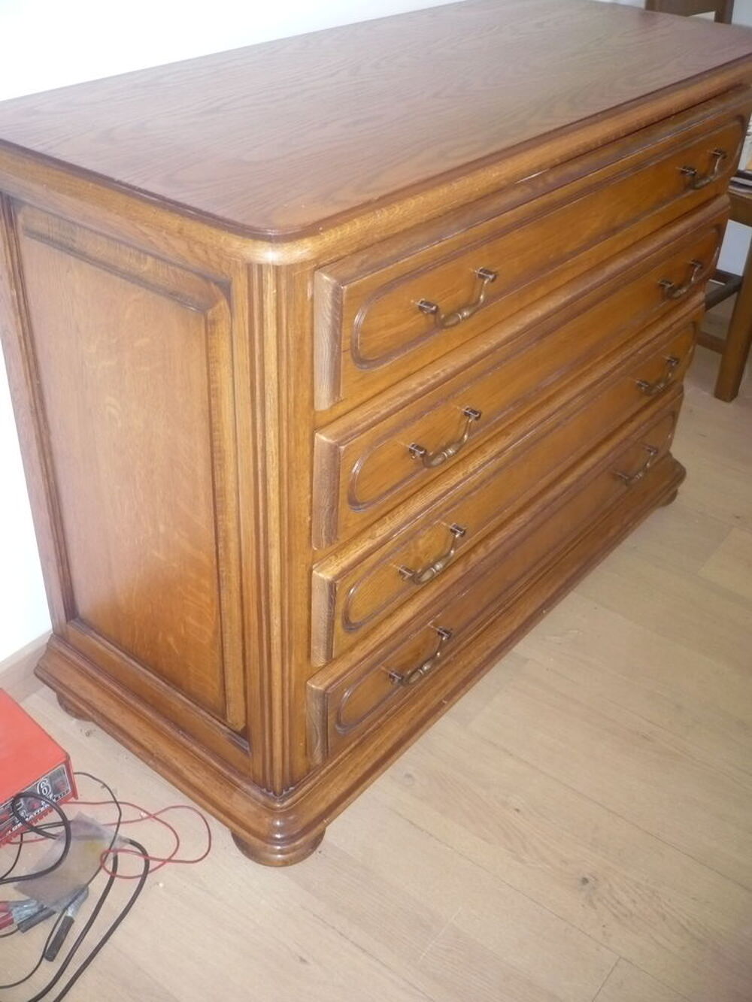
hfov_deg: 40.7
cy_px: 501
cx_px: 376
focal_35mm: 35
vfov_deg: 52.6
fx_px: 1014
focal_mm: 5.8
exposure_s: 1/30
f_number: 2.8
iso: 250
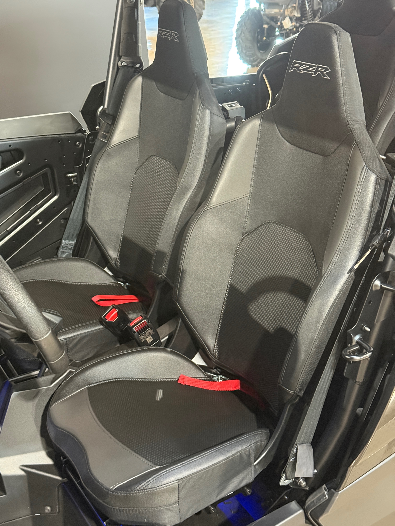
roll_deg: +3.6
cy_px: 263
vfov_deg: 39.7
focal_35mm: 48
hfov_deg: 30.3
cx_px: 198
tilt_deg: -25.1
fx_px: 730
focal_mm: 6.76
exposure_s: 1/32
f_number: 1.78
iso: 500
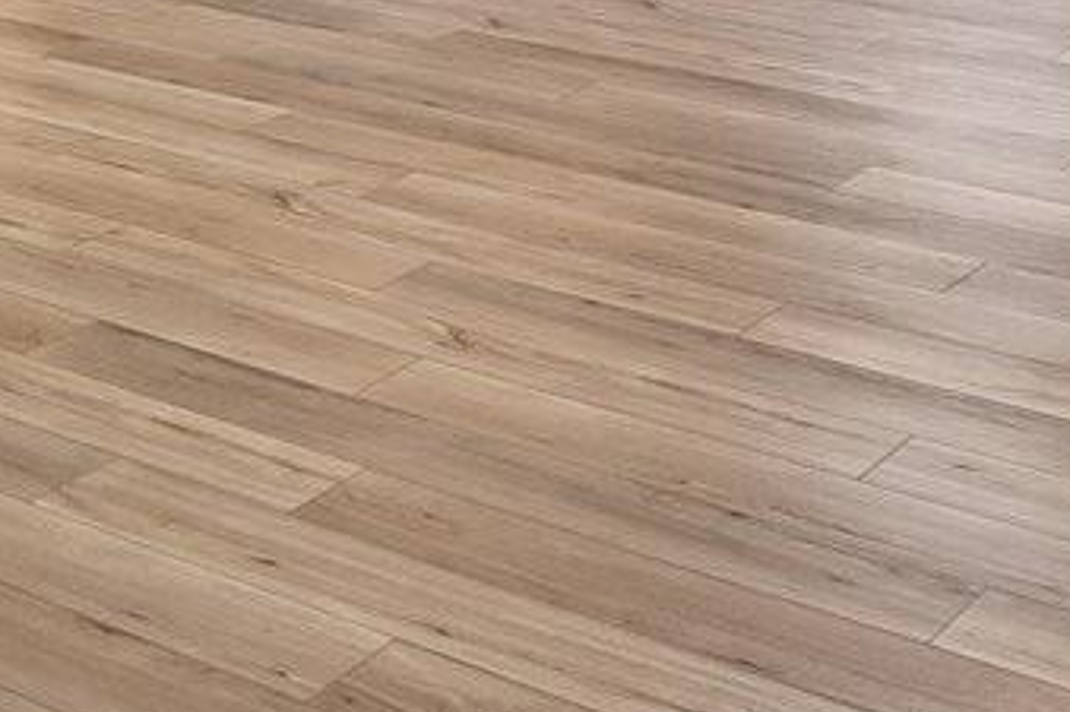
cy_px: -625
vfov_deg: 13.3
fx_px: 2703
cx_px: -155
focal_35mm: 91
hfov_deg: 21.1
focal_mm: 15
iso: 200
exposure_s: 1/8
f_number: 11
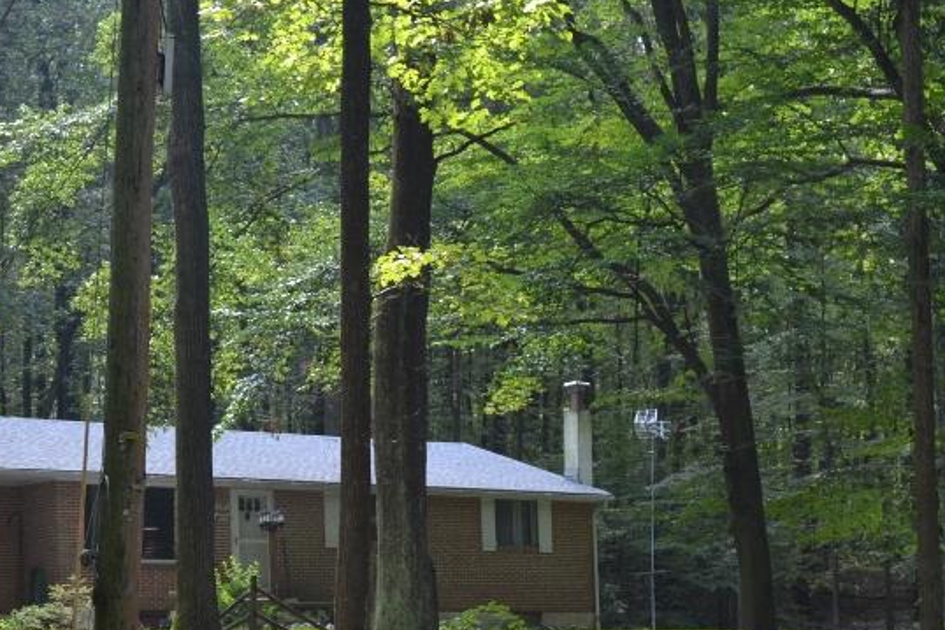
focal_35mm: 107
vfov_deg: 12.7
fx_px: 2809
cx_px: 573
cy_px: 517
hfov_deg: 19.1
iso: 320
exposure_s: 1/125
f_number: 5.6
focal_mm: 30
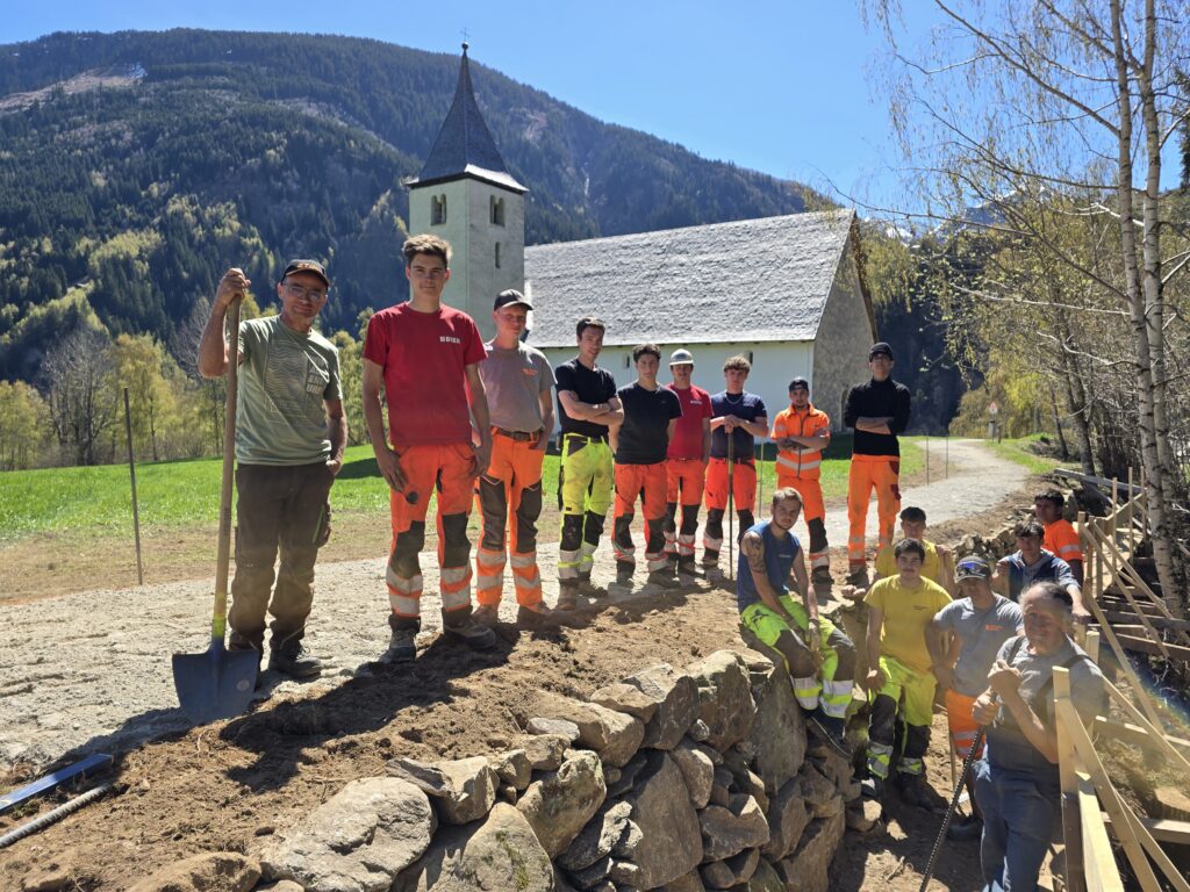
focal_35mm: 23
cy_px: 446
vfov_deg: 58.9
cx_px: 595
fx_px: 791
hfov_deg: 73.9
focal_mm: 6.3
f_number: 1.7
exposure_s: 1/492
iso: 12
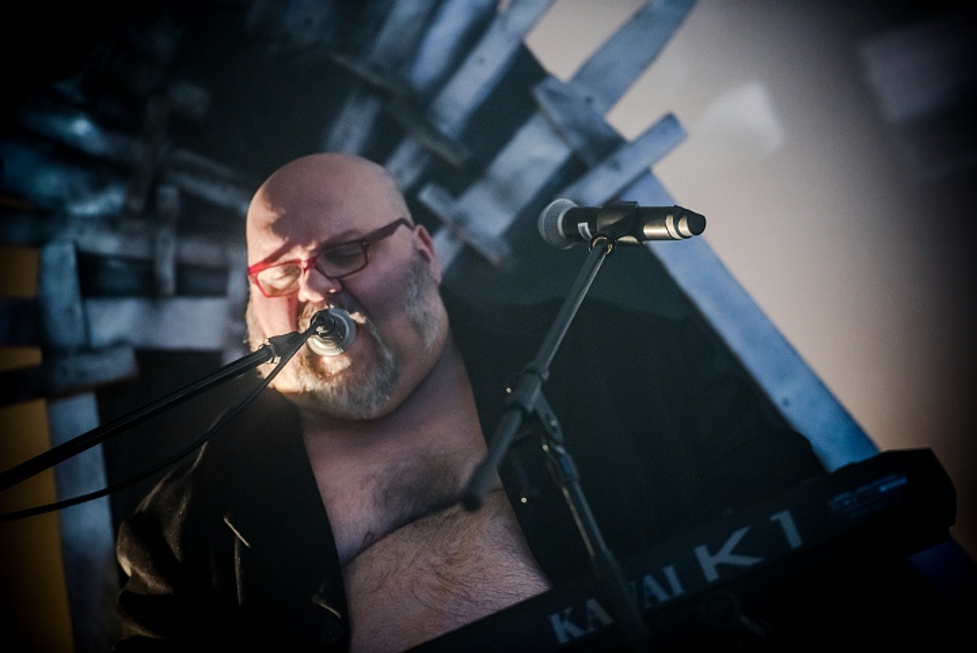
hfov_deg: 10.3
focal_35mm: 200
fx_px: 5431
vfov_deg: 6.9
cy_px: 326
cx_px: 488
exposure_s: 1/100
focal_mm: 200
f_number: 2.8
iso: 3200
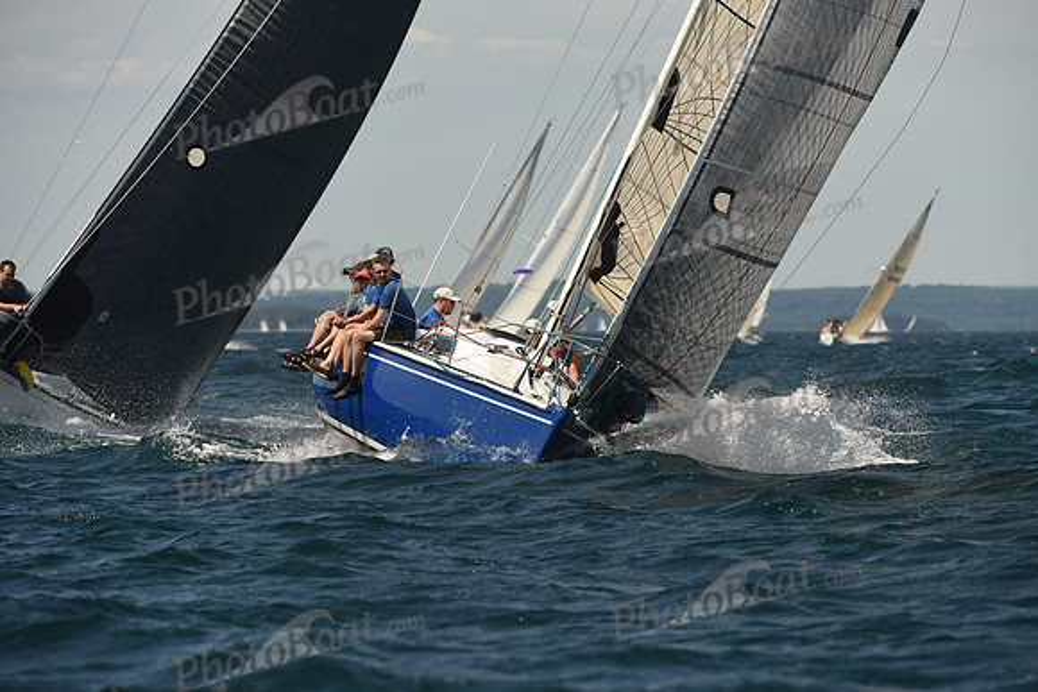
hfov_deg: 6.9
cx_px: 519
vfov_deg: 4.6
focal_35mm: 300
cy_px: 346
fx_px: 8652
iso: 250
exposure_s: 1/1000
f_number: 6.3
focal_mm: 300
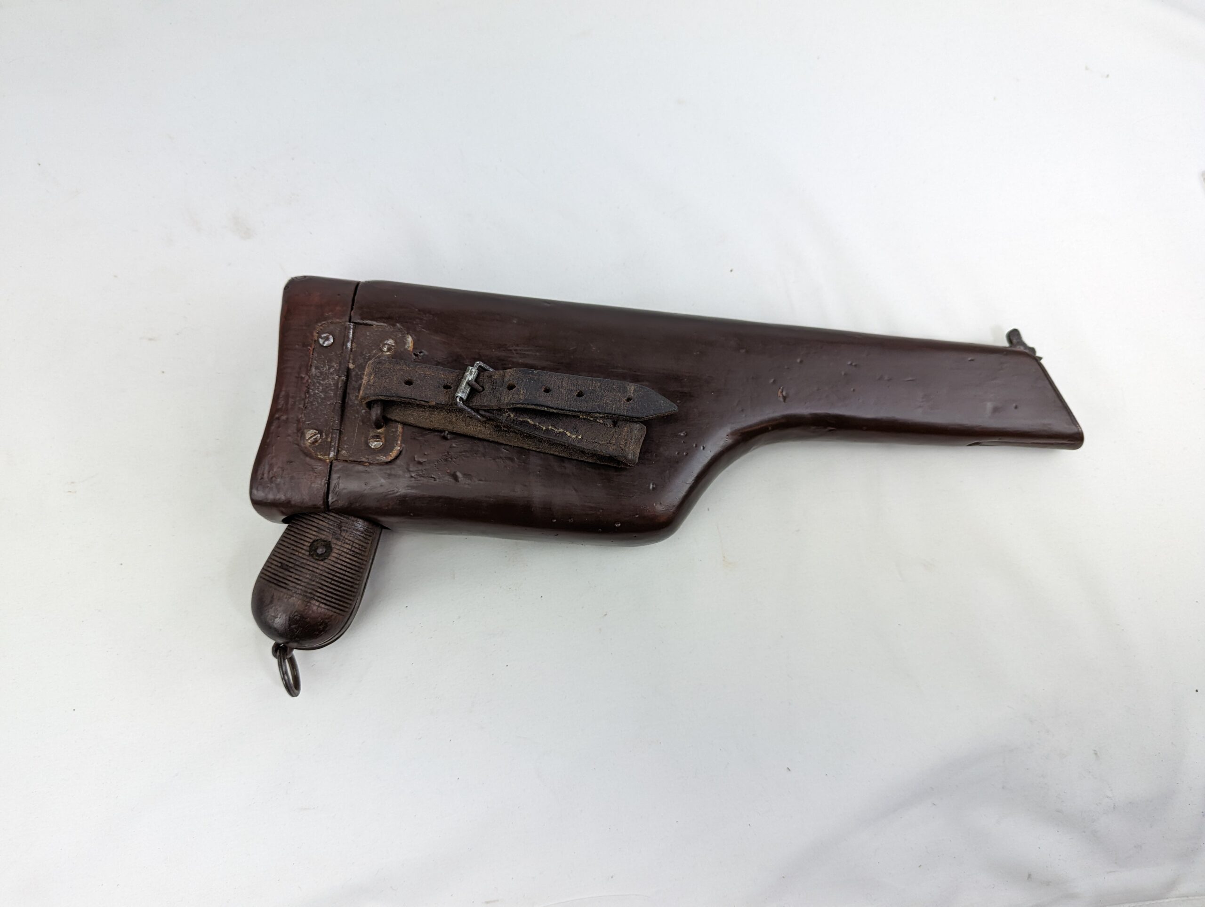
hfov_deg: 71.5
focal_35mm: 24
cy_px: 454
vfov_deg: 56.9
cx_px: 602
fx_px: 837
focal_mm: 6.81
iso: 125
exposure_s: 1/259
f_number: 1.85
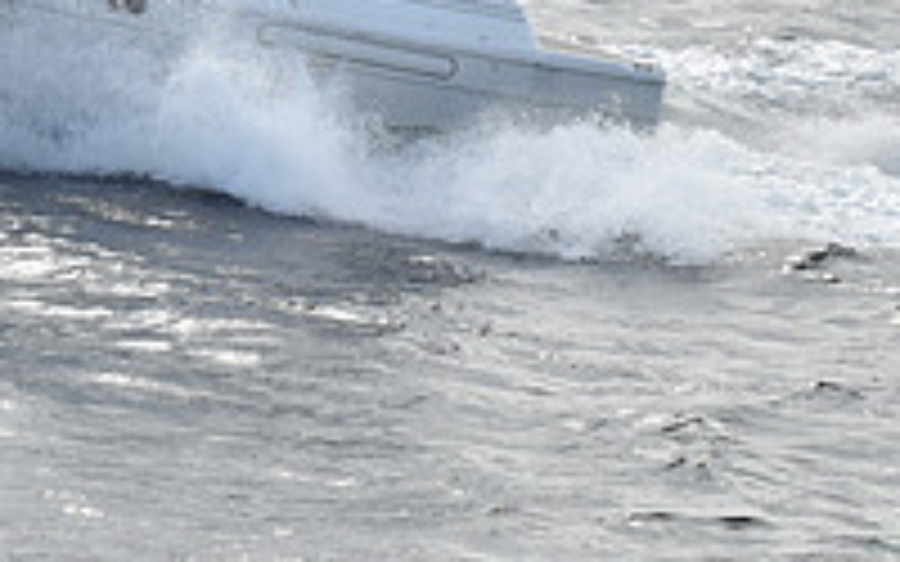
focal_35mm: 435
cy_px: -151
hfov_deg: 4.8
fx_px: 10670
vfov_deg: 3.0
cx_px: -351
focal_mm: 98
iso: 400
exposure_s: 1/1000
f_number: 9.5
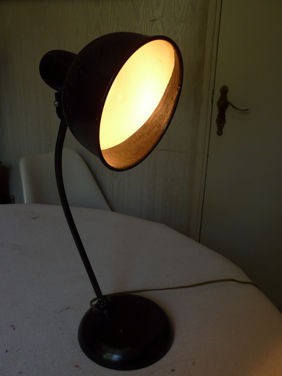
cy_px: 188
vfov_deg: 60.0
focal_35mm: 30
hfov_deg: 46.8
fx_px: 326
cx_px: 141
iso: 100
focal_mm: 4.6
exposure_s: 1/100
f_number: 2.8
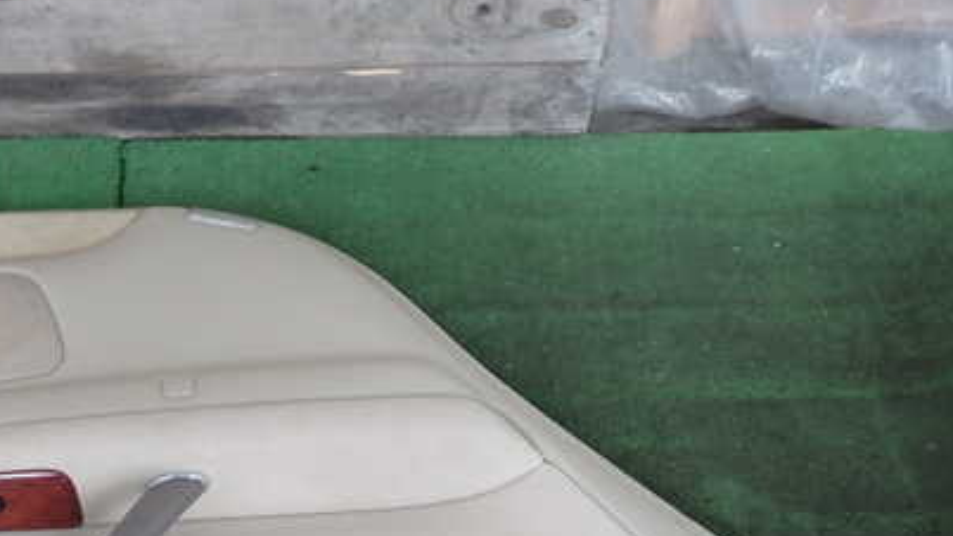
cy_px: 477
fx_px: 1314
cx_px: 306
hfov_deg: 39.3
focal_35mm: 52
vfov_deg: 22.5
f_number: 2.4
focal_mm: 5.79
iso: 200
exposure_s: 1/60
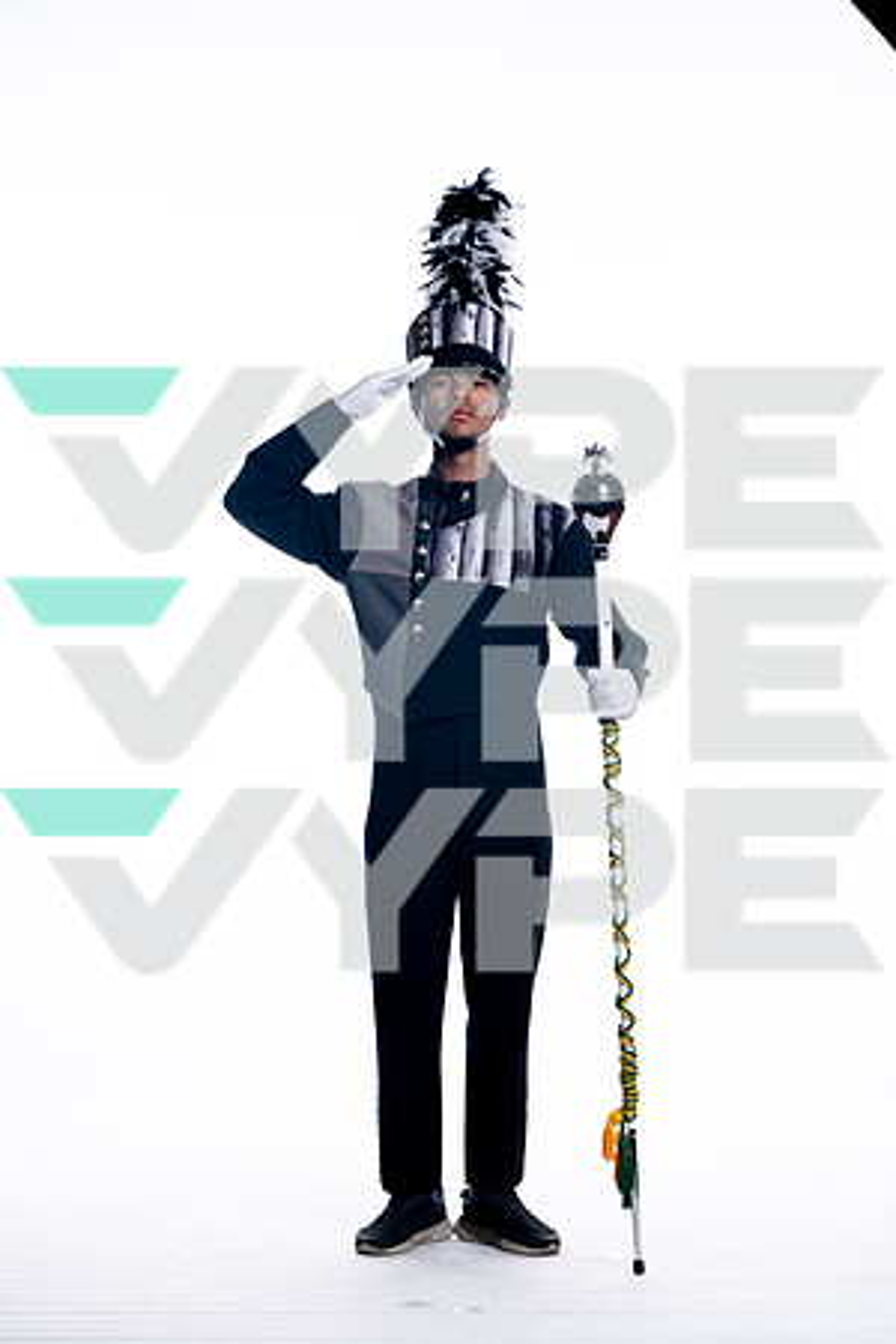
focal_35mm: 110
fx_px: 4106
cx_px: 448
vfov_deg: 18.6
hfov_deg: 12.5
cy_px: 672
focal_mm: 110
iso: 400
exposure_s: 1/250
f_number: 5.6
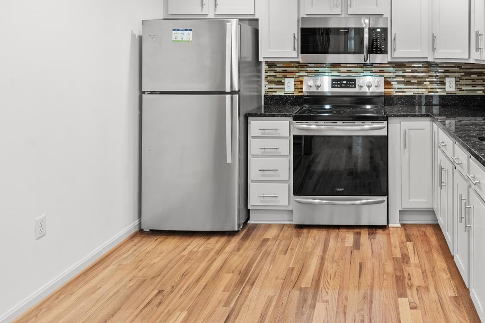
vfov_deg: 39.2
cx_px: 358
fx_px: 431
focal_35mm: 32
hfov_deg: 56.1
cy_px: 57
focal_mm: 16
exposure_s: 1/2.5
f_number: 9
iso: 640
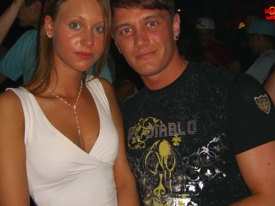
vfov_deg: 24.8
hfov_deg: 32.7
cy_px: 95
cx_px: 138
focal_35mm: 59
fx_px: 469
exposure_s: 1/60
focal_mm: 7.9
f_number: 2.8
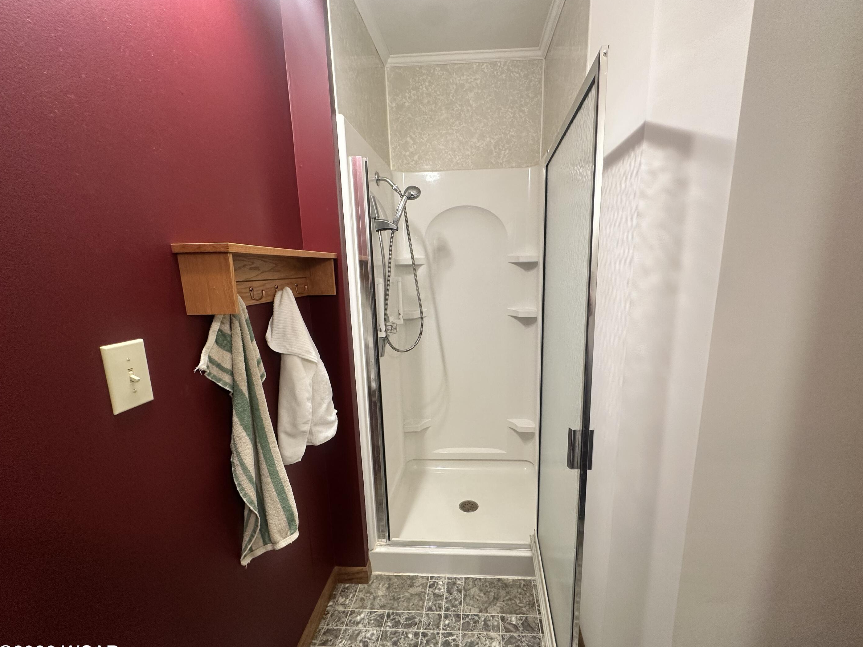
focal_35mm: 15
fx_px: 374
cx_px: 459
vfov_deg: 81.7
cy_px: 338
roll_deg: +0.7
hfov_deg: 98.0
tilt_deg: -10.8
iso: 160
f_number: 2.2
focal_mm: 2.22
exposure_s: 1/60
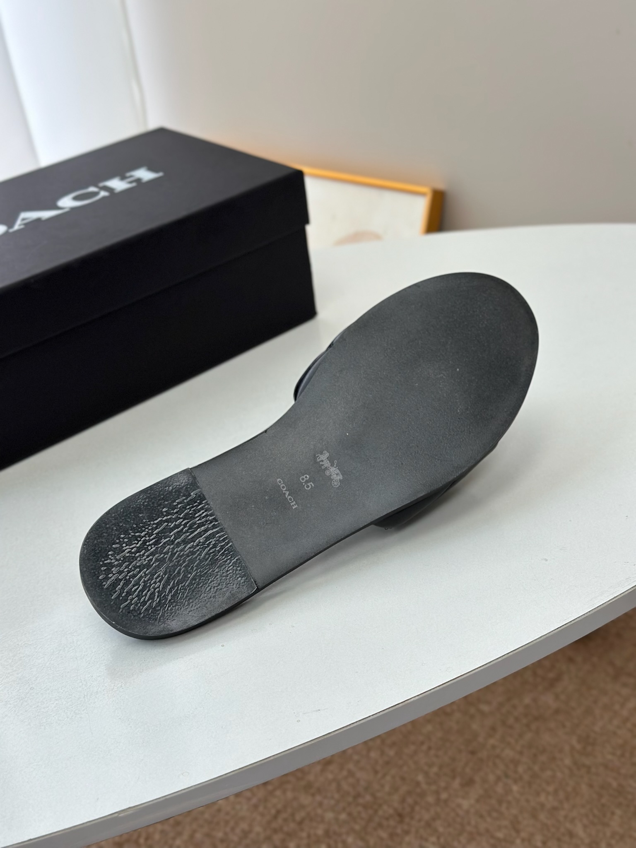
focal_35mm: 48
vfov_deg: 39.7
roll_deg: +5.5
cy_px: 424
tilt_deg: -30.0
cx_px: 318
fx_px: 1176
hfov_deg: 30.3
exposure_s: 1/431
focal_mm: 6.86
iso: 80
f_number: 1.78
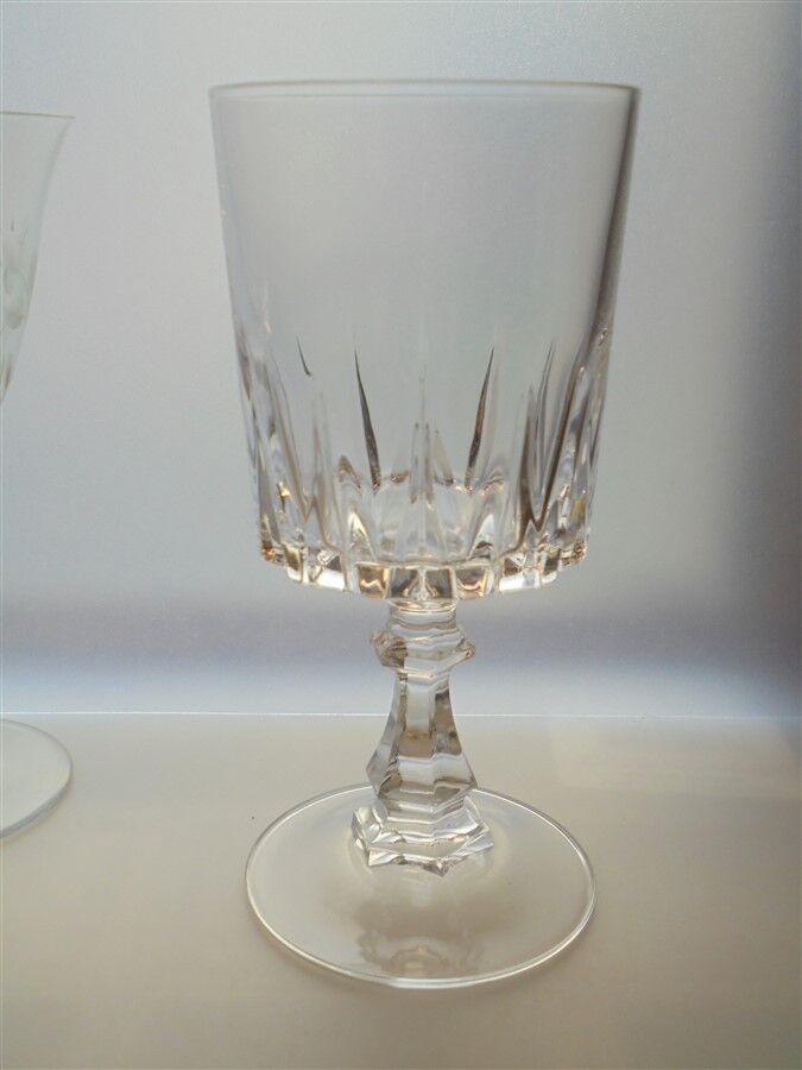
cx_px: 401
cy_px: 535
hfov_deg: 37.7
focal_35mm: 38
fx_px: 1174
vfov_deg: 49.0
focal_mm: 6.9
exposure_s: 1/30
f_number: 4.2
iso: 200
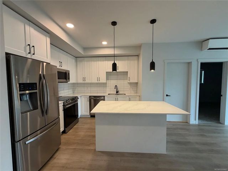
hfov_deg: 102.1
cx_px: 114
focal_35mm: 14
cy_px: 86
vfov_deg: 85.7
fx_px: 92
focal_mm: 2.22
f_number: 2.2
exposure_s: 1/60
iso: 250
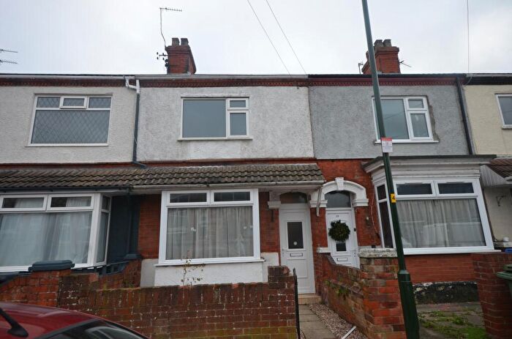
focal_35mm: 20
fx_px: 277
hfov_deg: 85.6
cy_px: 170
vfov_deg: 62.9
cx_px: 256
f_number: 8
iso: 400
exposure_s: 1/80
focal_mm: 13
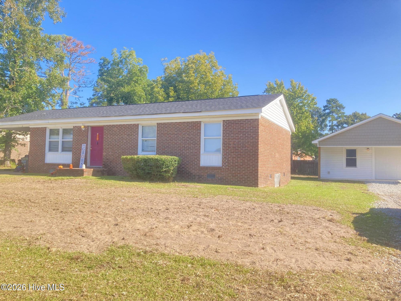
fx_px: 324
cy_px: 150
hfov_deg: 63.4
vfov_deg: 49.7
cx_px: 200
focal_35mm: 28
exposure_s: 1/585
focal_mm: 3.99
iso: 20
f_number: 1.8
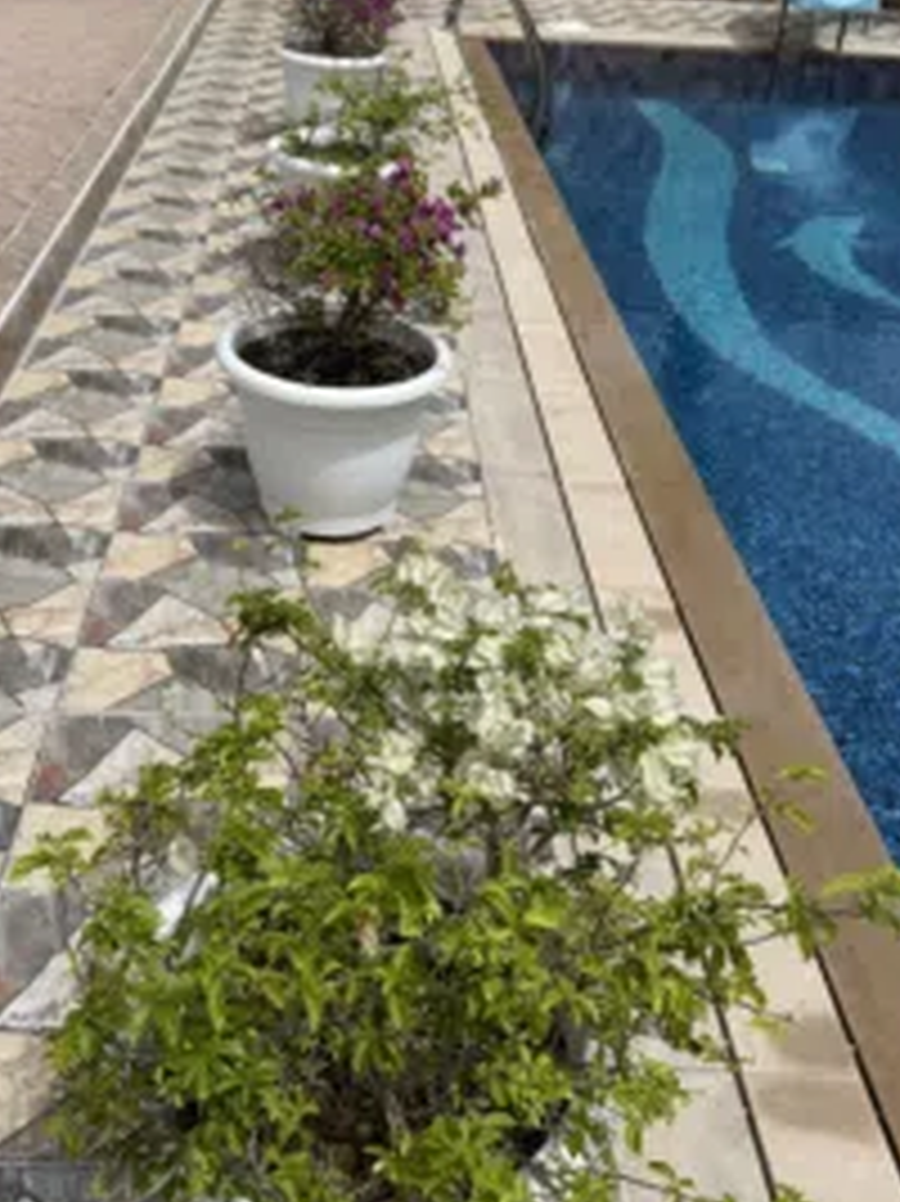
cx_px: 418
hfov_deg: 39.6
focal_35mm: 36
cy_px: 513
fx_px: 1249
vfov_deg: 51.2
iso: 80
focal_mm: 6.76
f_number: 1.78
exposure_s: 1/6711
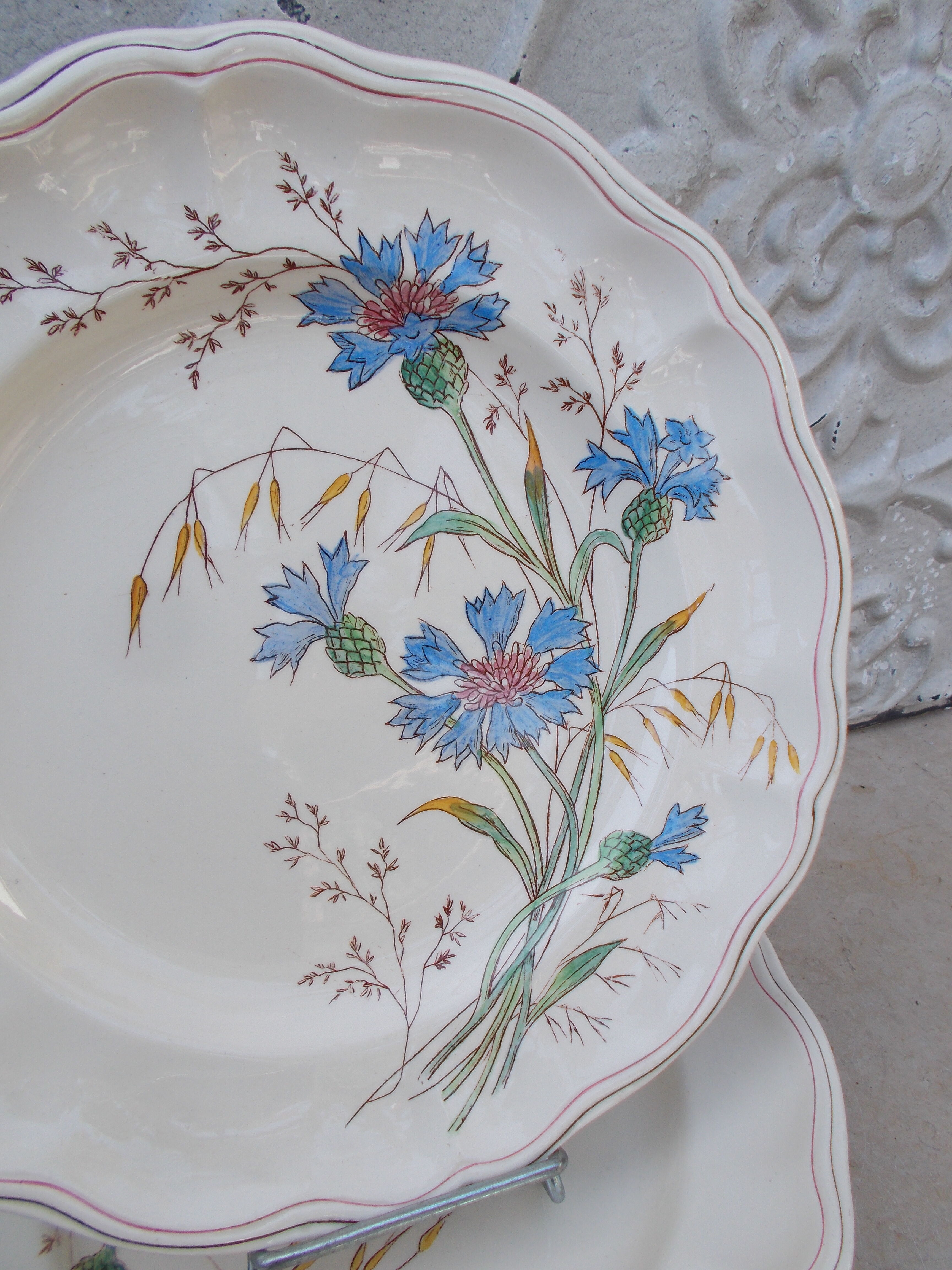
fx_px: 1100
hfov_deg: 46.8
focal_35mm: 30
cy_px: 635
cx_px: 476
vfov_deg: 60.0
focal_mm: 5.3
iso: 80
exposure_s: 1/200
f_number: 3.4
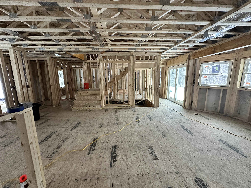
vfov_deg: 85.7
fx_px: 102
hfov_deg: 102.1
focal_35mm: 14
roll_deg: +0.5
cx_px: 126
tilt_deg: -8.9
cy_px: 94
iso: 500
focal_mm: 2.22
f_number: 2.2
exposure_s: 1/60
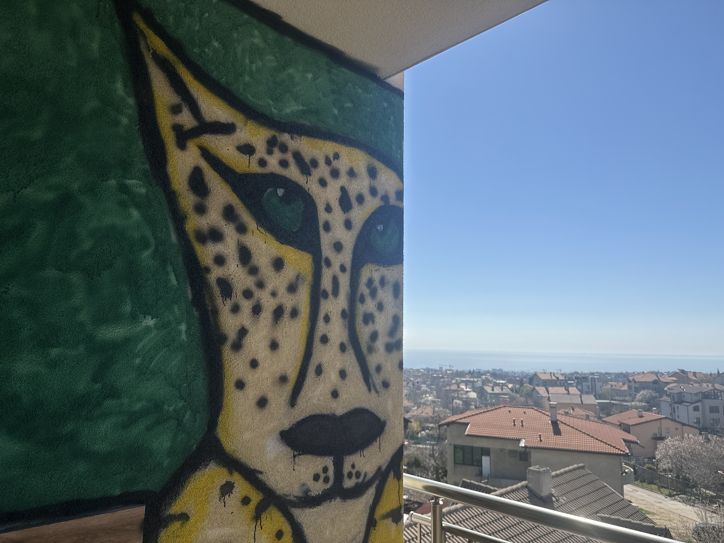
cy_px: 272
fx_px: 502
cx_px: 362
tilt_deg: +8.7
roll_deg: -1.6
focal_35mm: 24
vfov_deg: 56.8
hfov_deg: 71.6
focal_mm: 6.86
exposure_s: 1/7576
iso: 80
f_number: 1.78
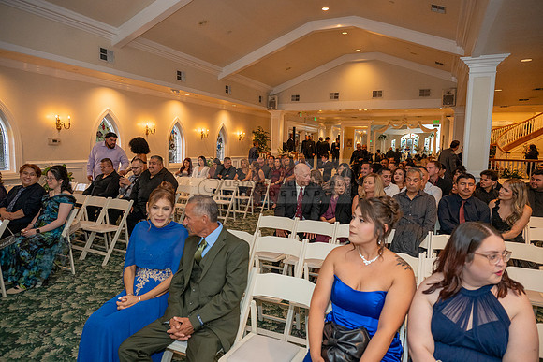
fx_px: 362
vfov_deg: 53.2
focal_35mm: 24
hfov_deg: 73.7
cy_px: 181
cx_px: 272
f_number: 4
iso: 2000
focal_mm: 24
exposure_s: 1/200
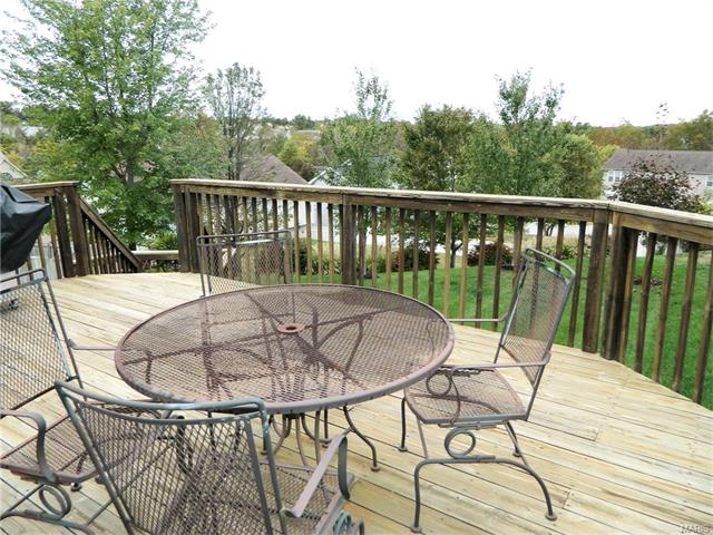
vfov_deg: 54.9
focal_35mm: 25
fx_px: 515
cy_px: 268
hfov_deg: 69.4
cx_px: 356
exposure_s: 1/80
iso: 110
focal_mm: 4.5
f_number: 3.1
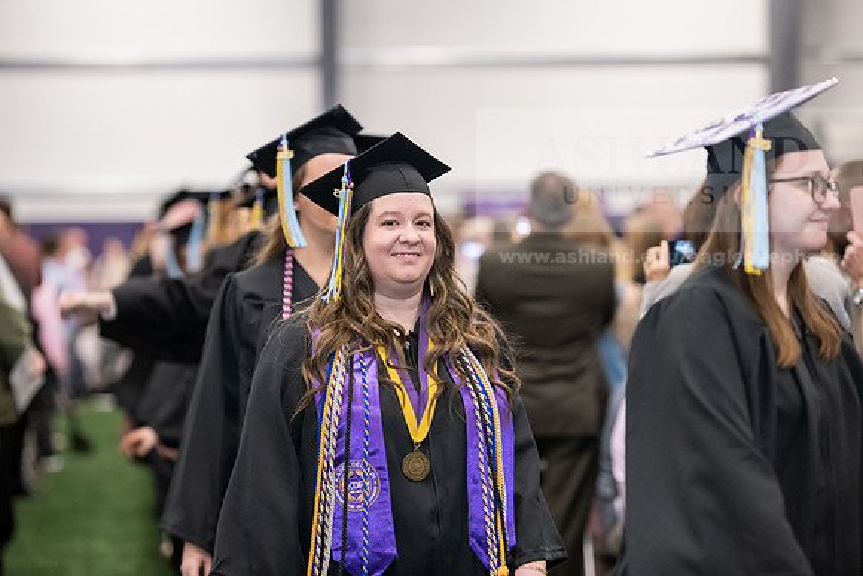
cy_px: 288
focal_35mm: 135
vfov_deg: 10.2
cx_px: 432
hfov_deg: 15.2
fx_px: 3237
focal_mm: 135
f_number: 3.2
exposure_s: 1/200
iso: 3200
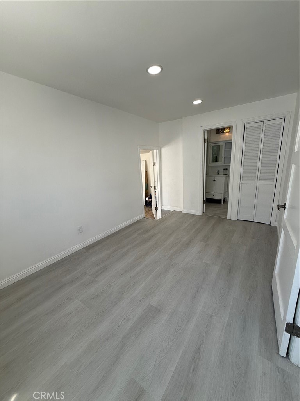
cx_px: 150
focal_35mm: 14
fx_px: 162
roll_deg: +2.7
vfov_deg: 102.1
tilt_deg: -13.5
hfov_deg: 85.7
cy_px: 200
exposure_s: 1/259
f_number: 2.2
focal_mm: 2.22
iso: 64
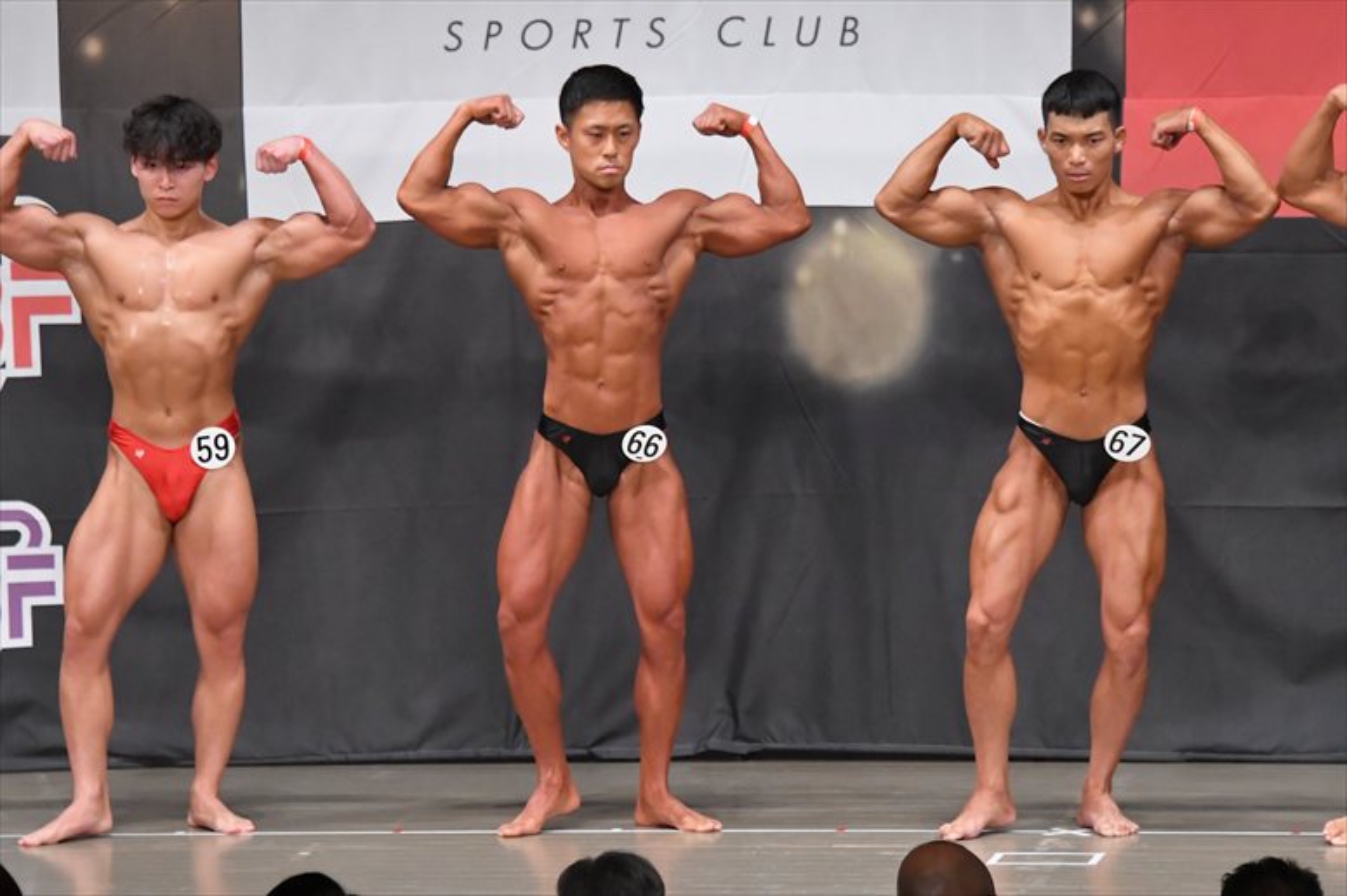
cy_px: 448
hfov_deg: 9.5
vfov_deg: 6.3
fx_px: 8116
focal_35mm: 217
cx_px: 674
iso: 6400
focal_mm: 145
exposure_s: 1/400
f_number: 5.6
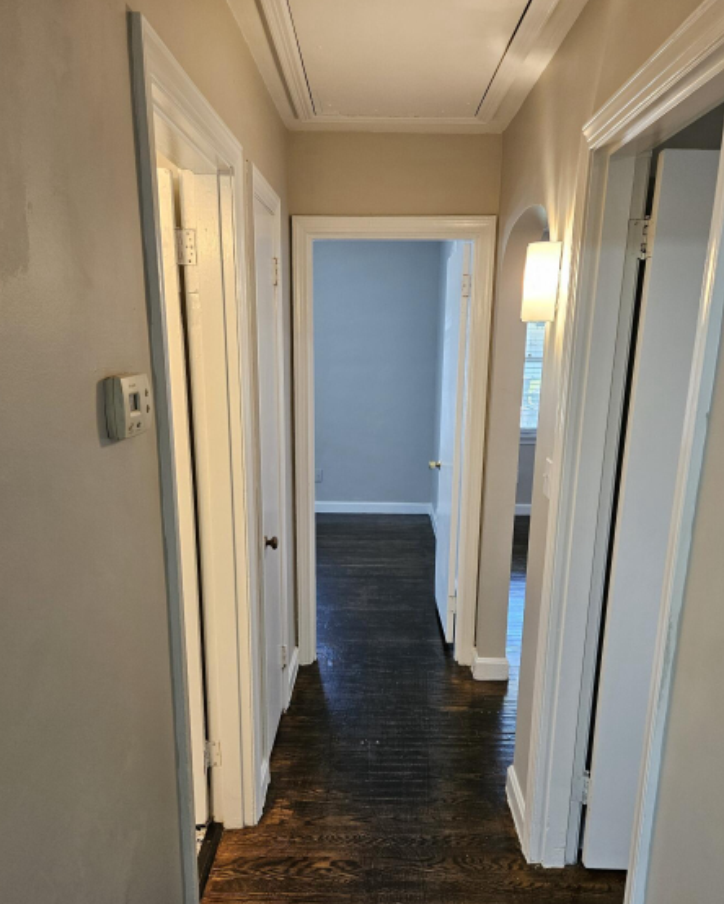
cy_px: 538
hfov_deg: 53.2
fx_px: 722
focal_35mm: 27
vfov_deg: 63.5
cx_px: 383
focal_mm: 5.4
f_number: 1.8
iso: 200
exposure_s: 1/120
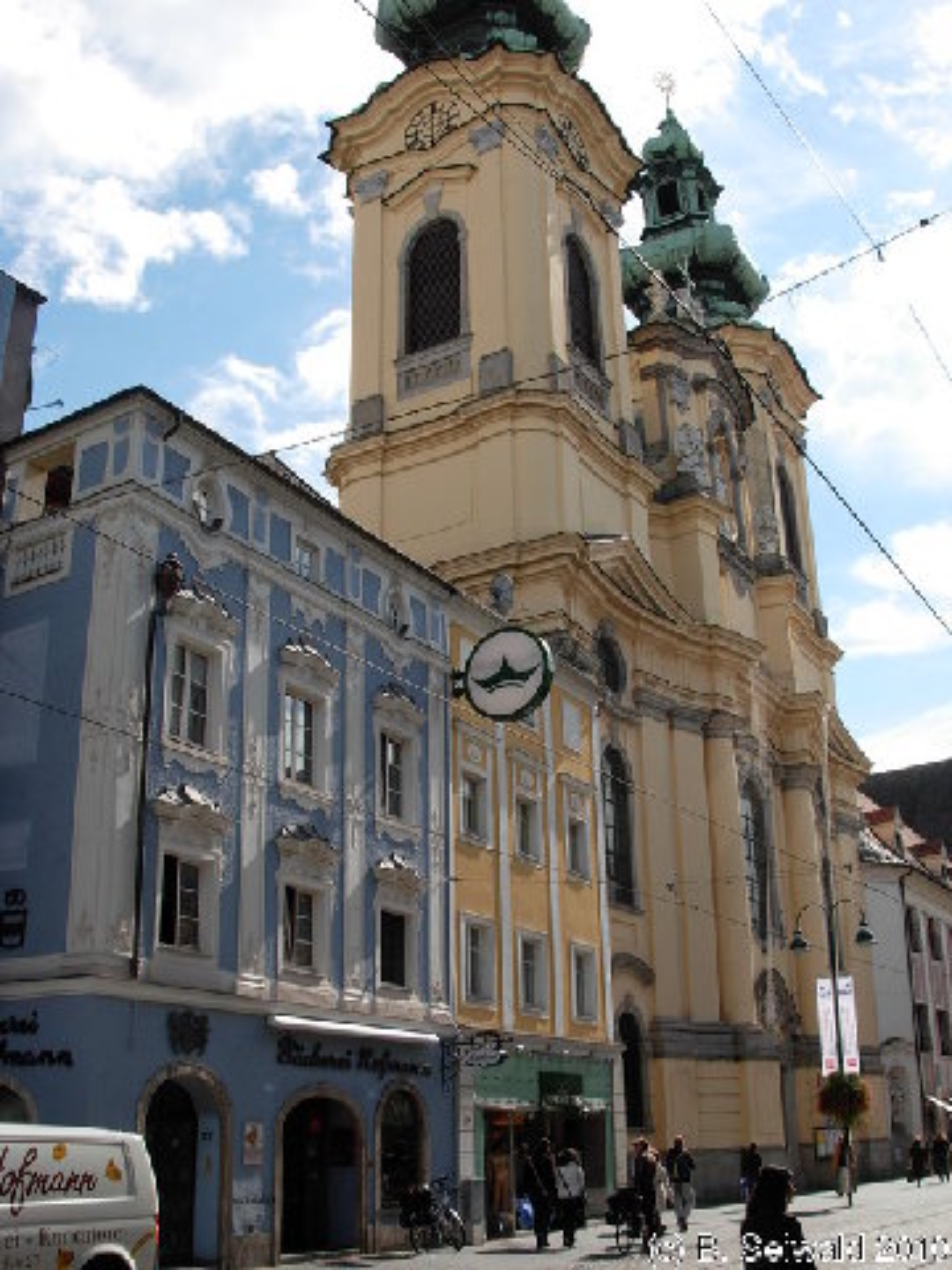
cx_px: 476
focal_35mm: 38
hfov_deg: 37.7
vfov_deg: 49.0
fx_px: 1393
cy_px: 635
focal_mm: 6.3
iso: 79
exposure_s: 1/483
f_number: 4.9
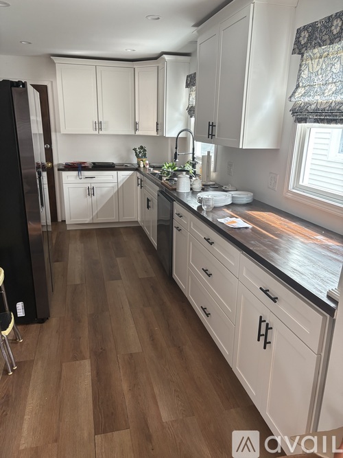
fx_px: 344
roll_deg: -1.6
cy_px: 229
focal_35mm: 26
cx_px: 172
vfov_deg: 67.3
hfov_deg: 53.0
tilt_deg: -16.9
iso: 125
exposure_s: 1/101
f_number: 1.6
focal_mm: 5.96
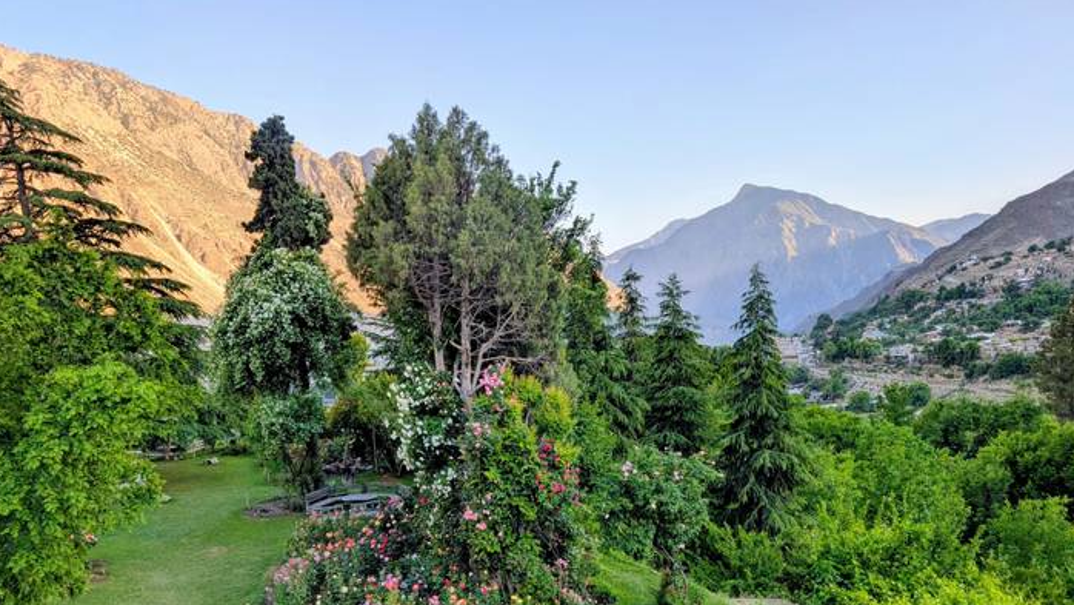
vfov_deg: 42.3
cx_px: 523
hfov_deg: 69.8
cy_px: 409
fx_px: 769
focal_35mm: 27
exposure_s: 1/278
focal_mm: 6.9
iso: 21
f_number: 1.68
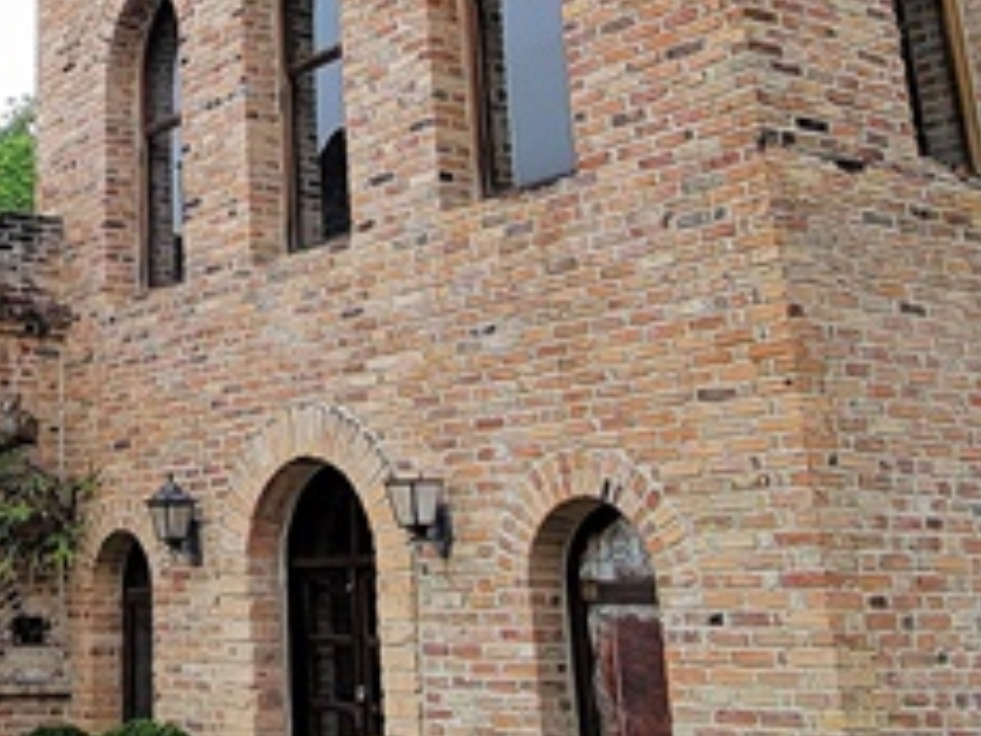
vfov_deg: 24.8
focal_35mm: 56
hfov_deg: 31.8
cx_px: 13
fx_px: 1587
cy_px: -13
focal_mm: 2.2
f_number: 2.2
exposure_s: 1/1546
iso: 50
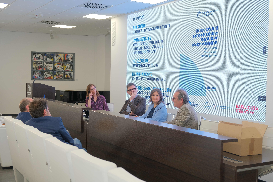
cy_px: 91
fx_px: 341
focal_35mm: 45
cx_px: 136
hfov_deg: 43.6
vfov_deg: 29.9
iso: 640
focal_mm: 30.2
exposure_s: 1/100
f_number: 3.6
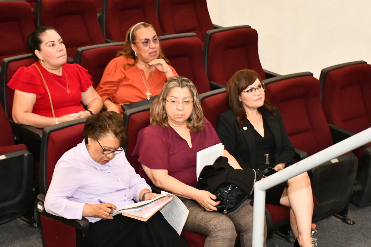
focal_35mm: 89
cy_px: 138
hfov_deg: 22.9
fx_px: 917
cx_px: 183
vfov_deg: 15.4
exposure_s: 1/60
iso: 6400
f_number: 4.8
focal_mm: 50
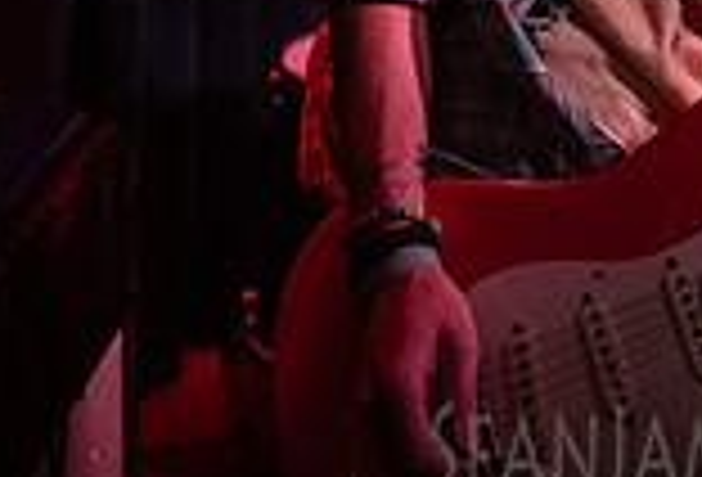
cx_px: 605
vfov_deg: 12.5
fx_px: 1961
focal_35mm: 100
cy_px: -418
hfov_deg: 20.0
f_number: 2.8
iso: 10000
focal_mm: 24
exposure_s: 1/250
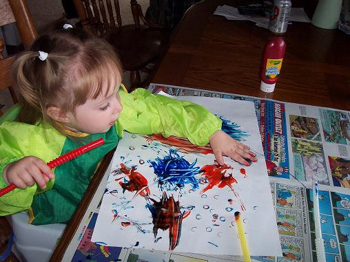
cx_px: 175
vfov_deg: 38.7
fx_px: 374
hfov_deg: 50.1
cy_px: 131
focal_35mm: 37
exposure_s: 1/60
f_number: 2.8
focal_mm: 5.6
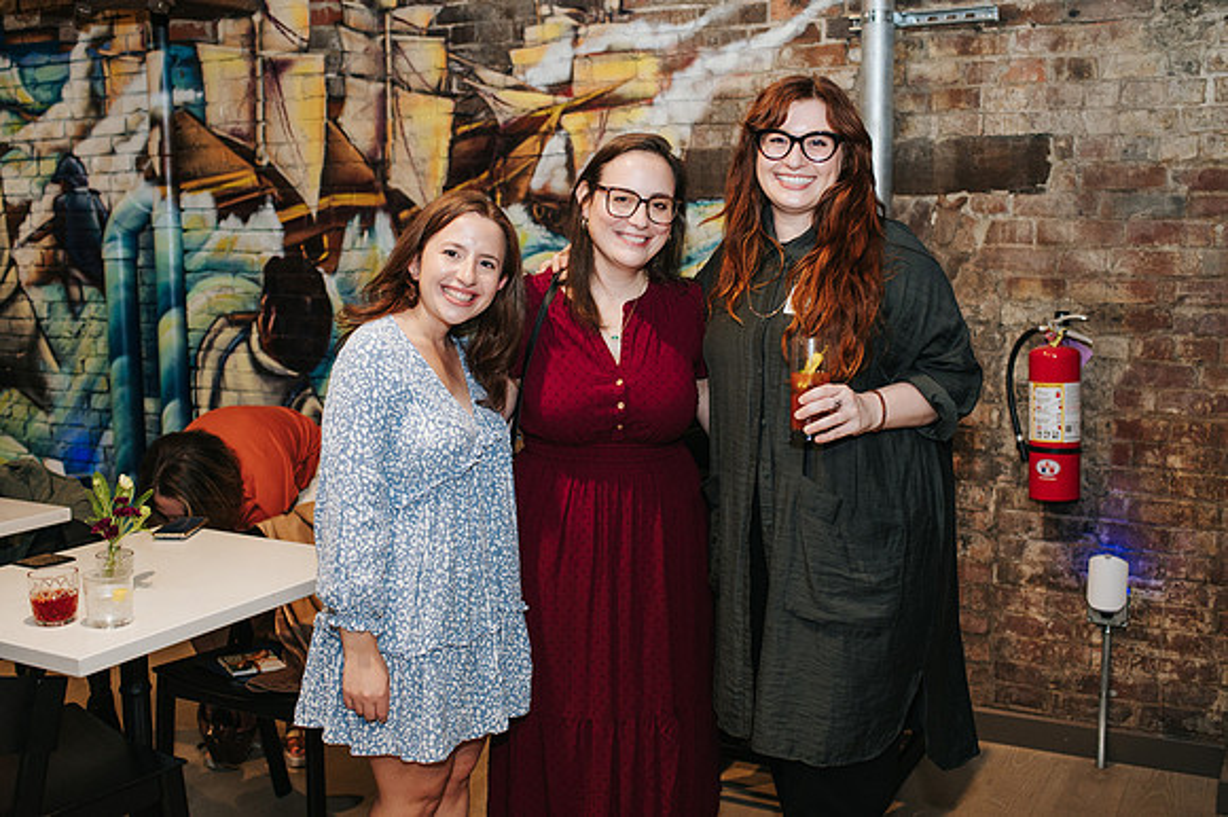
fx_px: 1321
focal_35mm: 39
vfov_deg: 34.4
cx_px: 625
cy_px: 391
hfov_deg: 49.8
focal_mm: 35
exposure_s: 1/200
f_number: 2.8
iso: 800
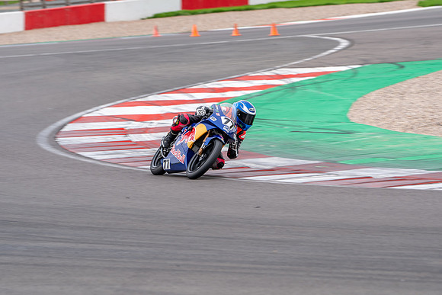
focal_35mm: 273
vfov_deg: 5.0
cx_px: 221
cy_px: 110
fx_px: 3356
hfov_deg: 7.5
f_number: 6.3
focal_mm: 218
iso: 200
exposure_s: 1/200
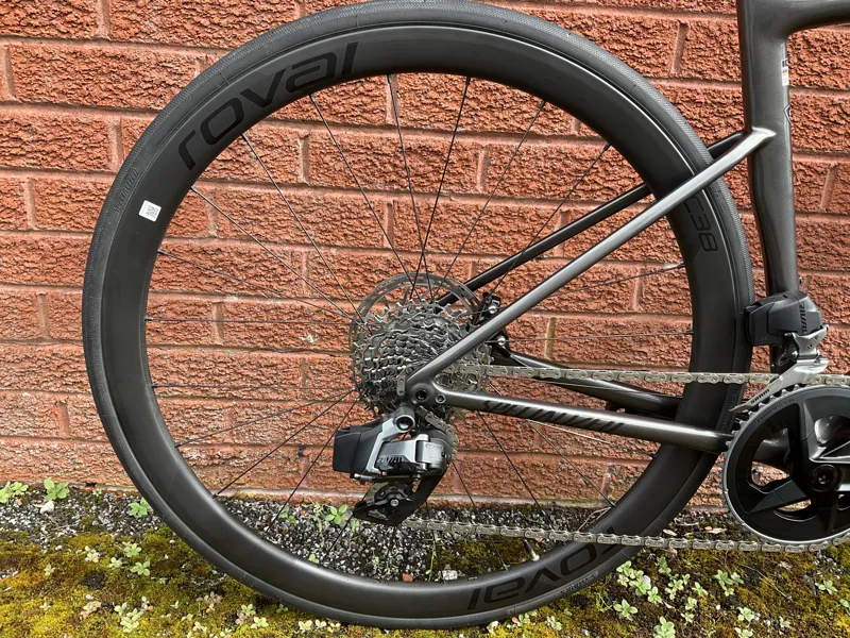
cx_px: 425
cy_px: 319
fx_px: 712
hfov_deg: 61.7
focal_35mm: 29
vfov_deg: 48.2
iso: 20
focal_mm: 3
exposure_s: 1/223
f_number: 1.8
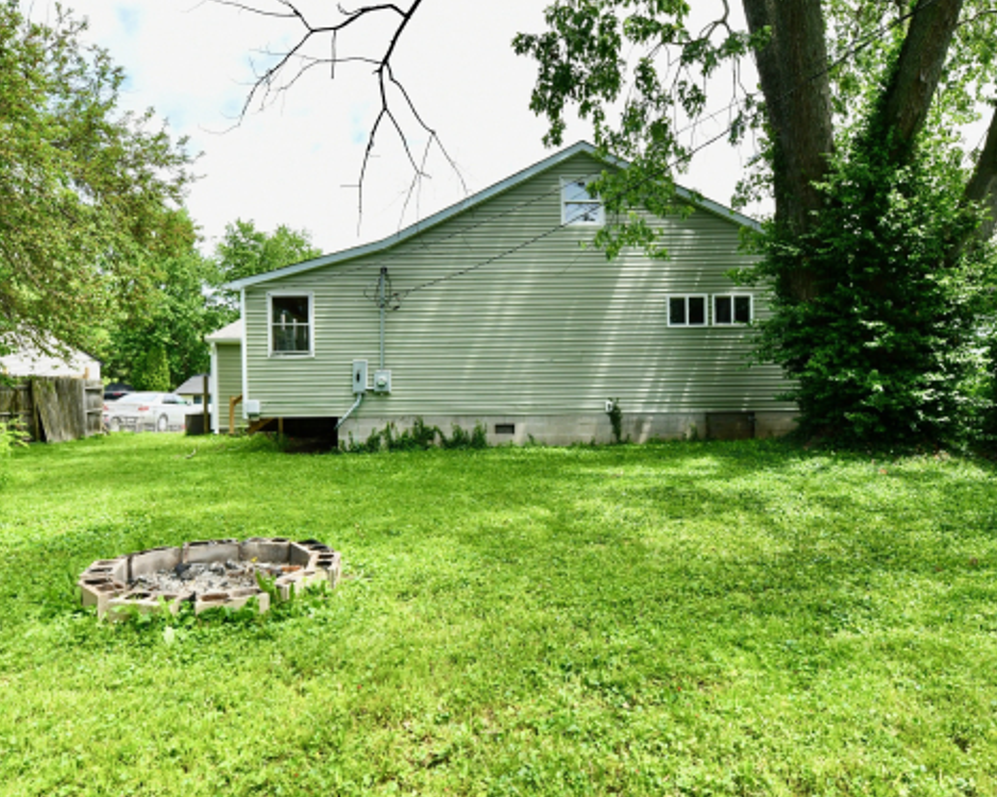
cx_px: 493
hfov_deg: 77.6
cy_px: 427
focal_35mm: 21
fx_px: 620
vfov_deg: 65.4
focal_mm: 14
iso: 640
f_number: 10
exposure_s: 1/400
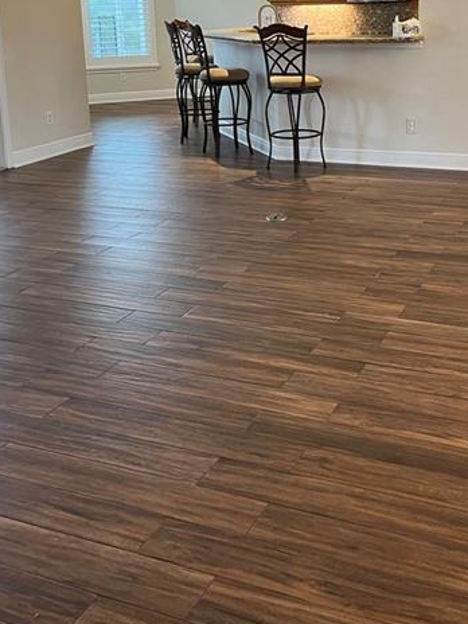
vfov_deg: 42.3
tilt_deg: -10.8
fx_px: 775
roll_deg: +2.1
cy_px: 145
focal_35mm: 43
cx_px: 299
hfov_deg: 33.4
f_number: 1.6
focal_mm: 5.1
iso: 250
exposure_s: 1/60
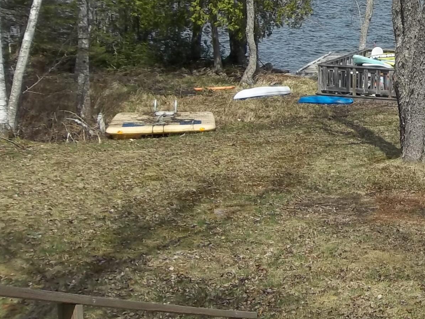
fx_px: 835
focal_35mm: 68
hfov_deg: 25.3
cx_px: 529
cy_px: 46
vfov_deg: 21.2
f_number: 8.9
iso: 80
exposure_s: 1/160
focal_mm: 4.9
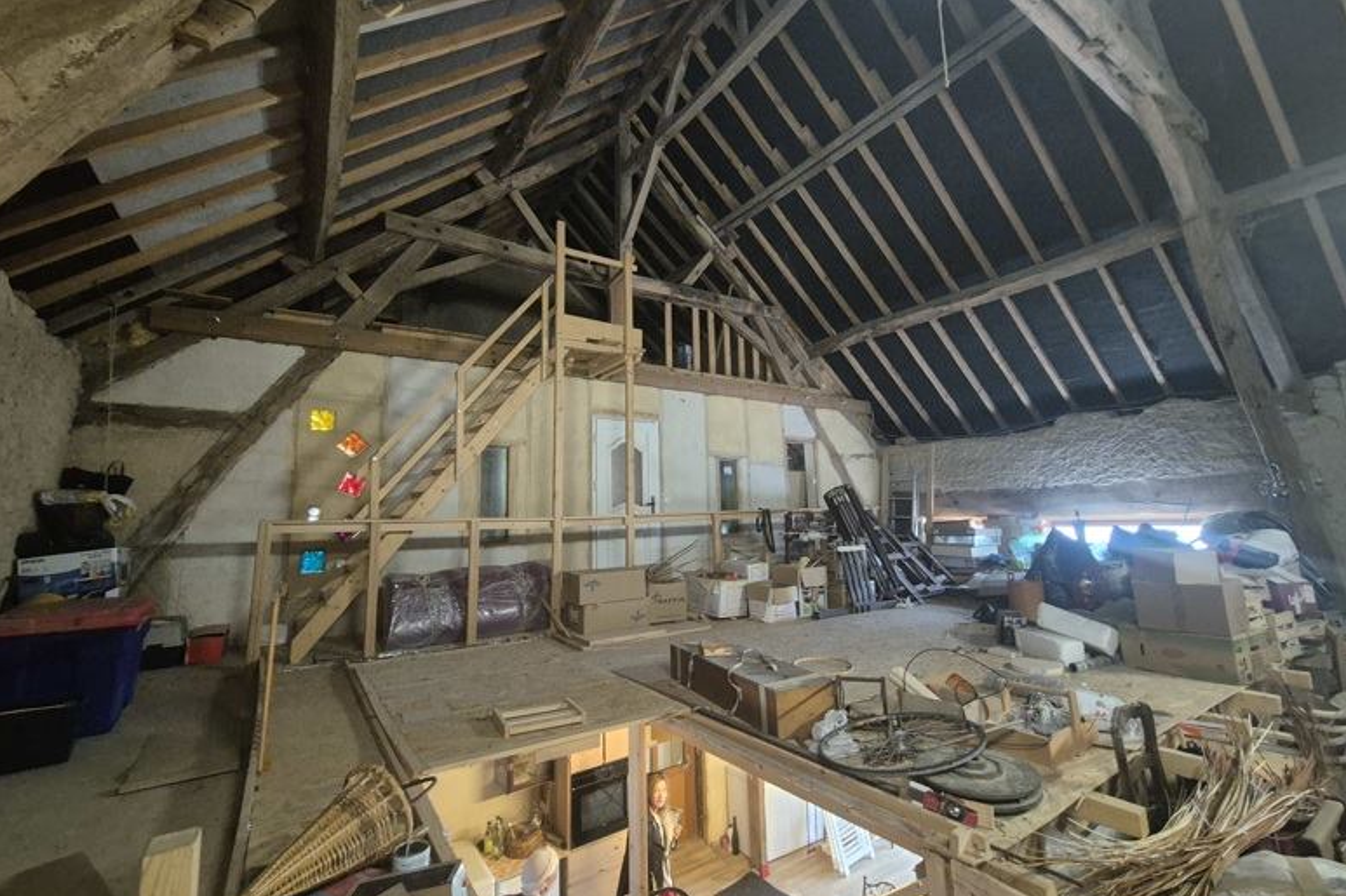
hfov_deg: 104.3
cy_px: 435
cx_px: 681
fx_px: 523
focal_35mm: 14
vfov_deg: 81.2
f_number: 2.2
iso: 1600
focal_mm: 2.2
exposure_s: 1/33
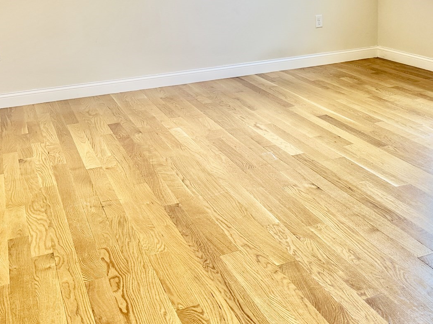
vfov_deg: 30.6
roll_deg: +3.2
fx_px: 588
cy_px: 99
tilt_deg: -14.1
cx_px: 288
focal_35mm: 47
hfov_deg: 40.0
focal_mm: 6.86
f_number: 1.78
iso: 100
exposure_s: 1/138
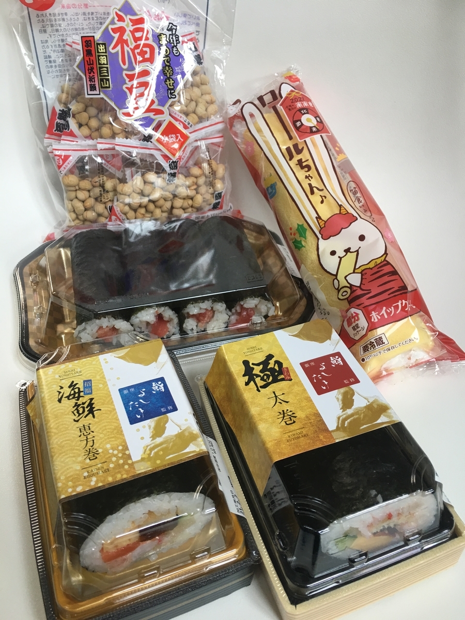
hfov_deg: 48.2
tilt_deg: -44.1
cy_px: 310
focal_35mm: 29
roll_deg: -3.2
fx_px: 519
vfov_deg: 61.7
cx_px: 232
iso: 25
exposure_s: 1/15
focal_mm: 4.15
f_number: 2.2
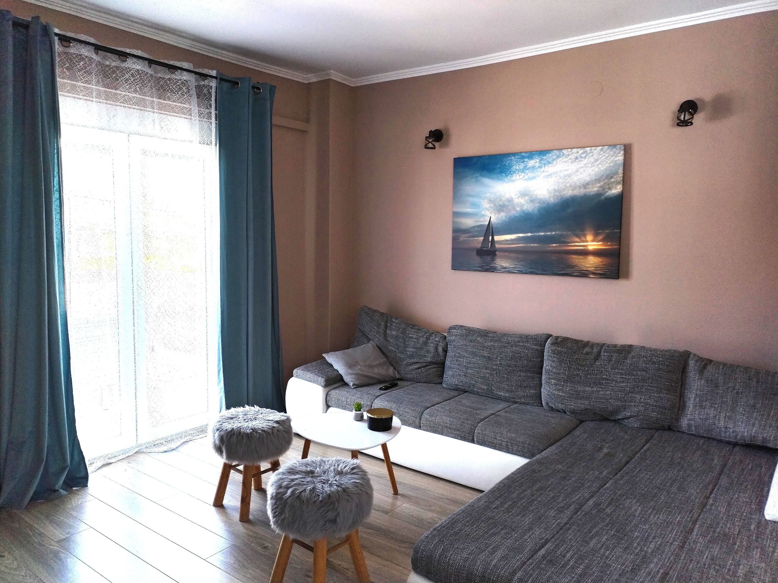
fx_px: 584
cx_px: 389
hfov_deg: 67.3
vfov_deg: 53.1
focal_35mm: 26
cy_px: 292
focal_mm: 4.75
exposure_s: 1/50
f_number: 1.8
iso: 112
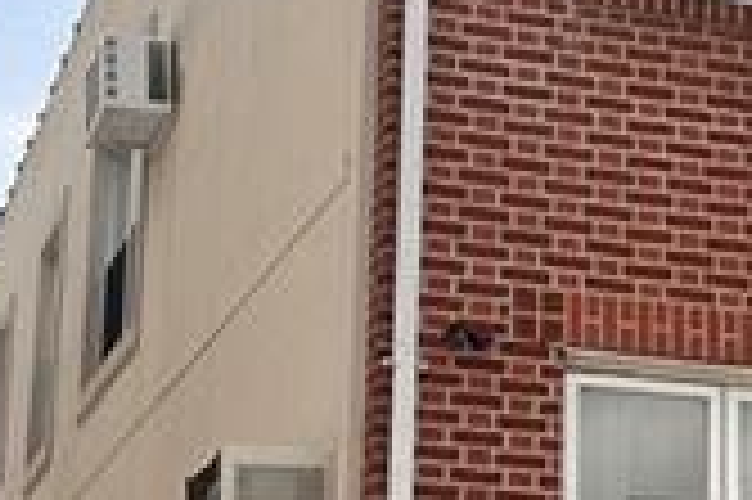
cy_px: 365
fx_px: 2400
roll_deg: -1.2
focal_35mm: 115
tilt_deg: +15.5
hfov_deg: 17.7
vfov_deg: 11.9
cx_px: 581
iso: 80
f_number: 1.78
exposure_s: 1/8197
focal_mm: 6.86
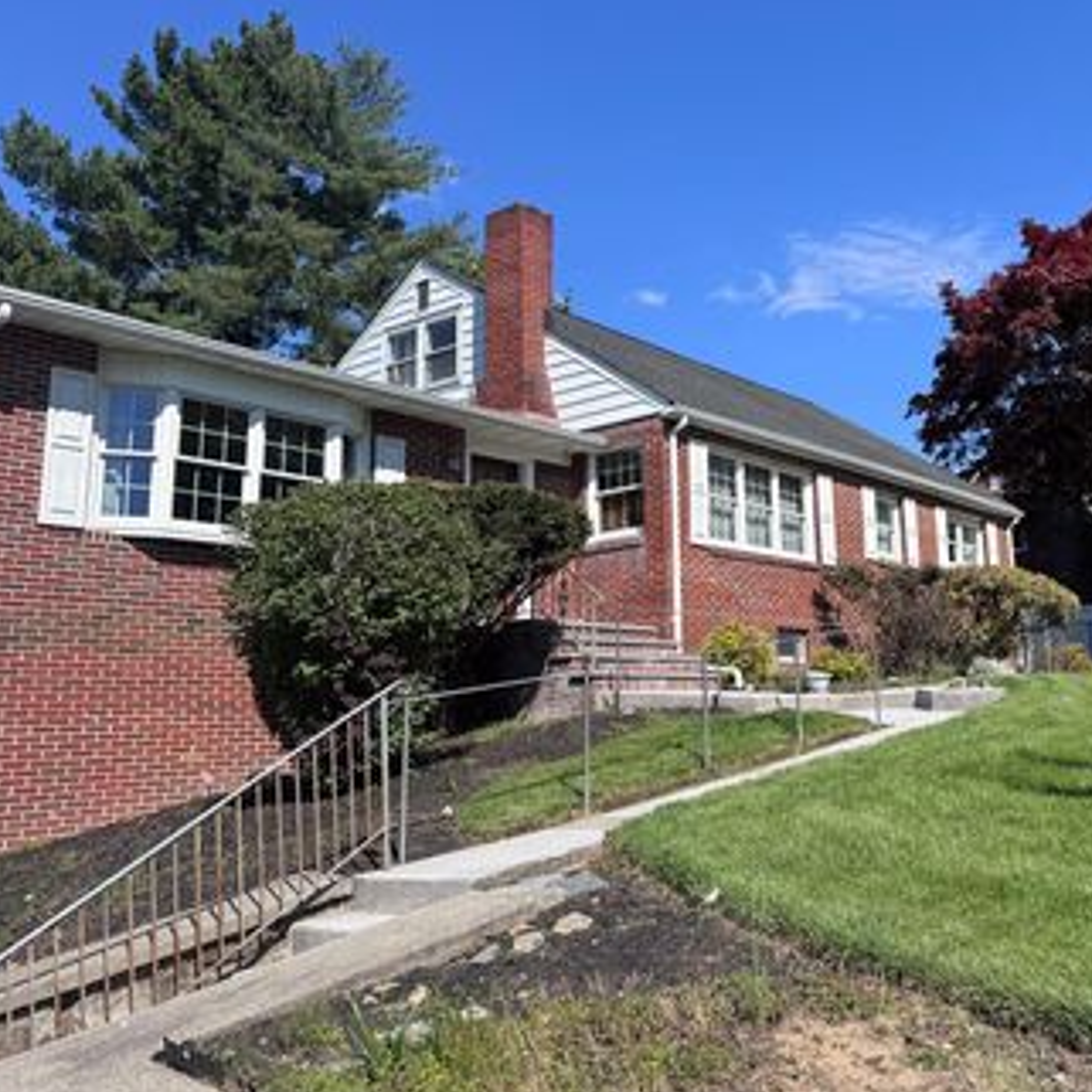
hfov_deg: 48.5
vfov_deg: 49.6
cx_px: 765
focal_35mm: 33
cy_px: 468
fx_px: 1178
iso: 80
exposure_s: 1/3802
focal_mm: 6.76
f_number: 1.78
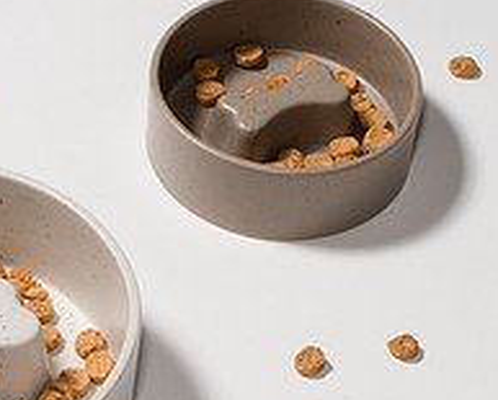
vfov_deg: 9.6
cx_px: 109
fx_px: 2362
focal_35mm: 160
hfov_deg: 12.0
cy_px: 356
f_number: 16
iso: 250
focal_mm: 50
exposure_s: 1/250
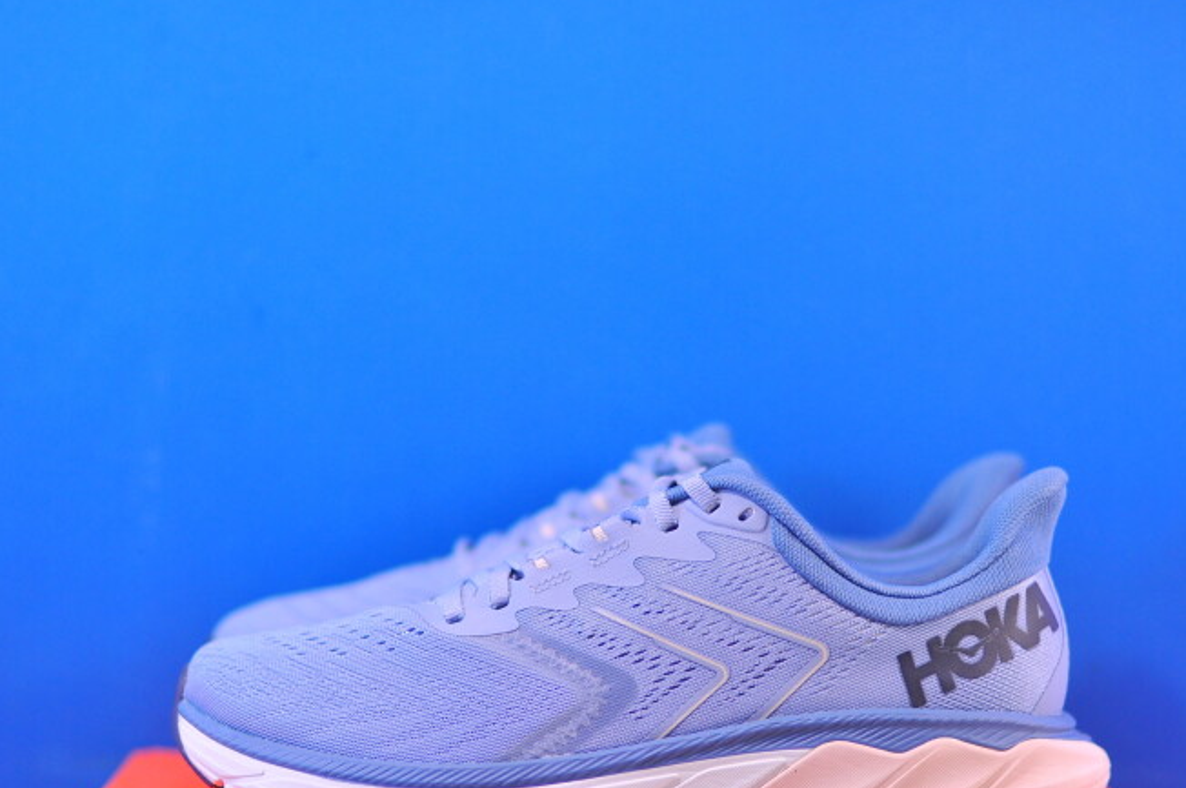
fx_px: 3027
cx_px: 626
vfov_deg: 14.8
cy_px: 476
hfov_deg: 22.2
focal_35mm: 92
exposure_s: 1/320
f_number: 2
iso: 250
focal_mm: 50
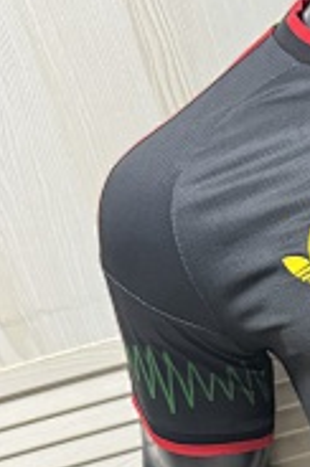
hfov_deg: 17.8
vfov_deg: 28.6
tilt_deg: -16.1
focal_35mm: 68
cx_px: 471
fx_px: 882
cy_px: 419
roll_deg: +15.1
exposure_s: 1/60
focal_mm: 6.76
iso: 640
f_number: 1.78
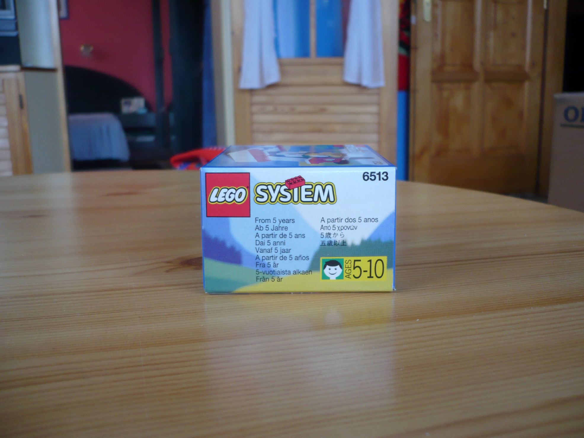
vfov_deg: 40.7
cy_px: 219
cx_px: 292
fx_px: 590
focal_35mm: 35
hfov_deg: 52.6
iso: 100
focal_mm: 5.8
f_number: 2.8
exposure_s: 1/30
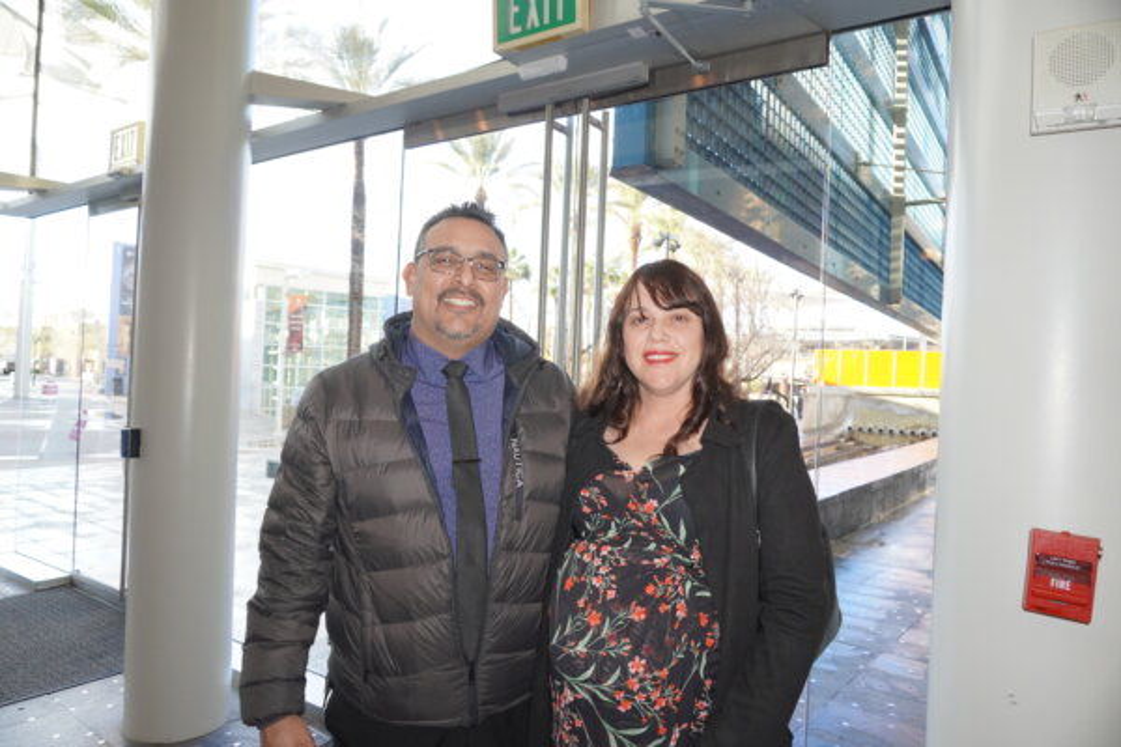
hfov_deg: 73.7
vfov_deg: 53.1
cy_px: 374
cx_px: 560
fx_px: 747
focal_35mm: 24
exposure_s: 1/160
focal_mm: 16
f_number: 4
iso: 500
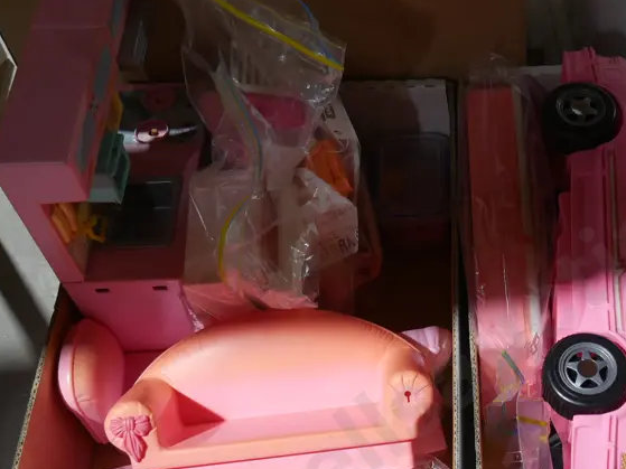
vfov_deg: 26.3
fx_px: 994
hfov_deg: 33.8
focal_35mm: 55
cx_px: 511
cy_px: 339
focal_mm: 15
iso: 400
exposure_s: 1/60
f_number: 3.6
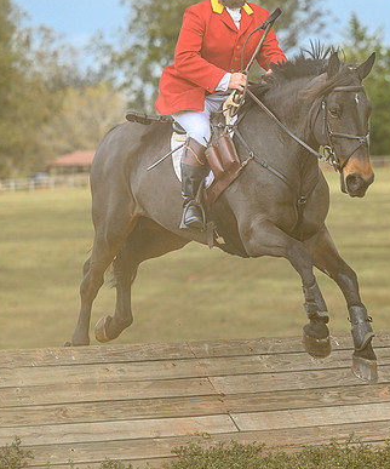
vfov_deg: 7.6
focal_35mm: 250
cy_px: 241
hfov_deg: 6.3
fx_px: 3523
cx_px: 328
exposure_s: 1/1000
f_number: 3.5
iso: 400
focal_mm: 135
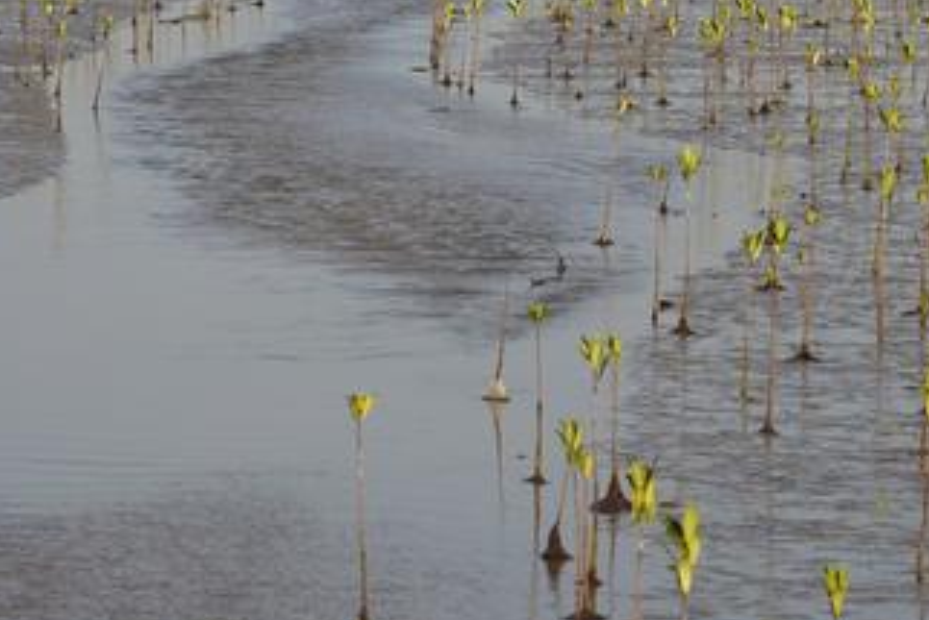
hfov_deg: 7.5
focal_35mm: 276
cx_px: 615
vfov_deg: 5.0
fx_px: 7125
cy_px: 137
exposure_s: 1/160
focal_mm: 127
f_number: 14
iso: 200
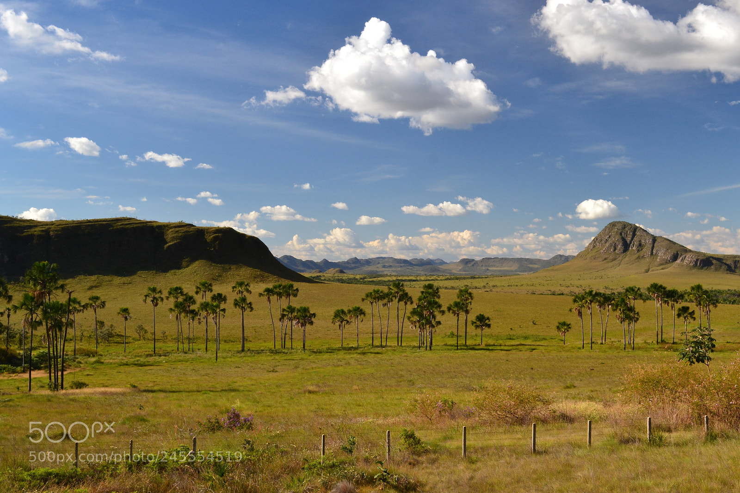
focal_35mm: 48
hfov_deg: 41.1
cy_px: 246
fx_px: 986
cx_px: 370
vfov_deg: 28.1
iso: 400
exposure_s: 1/80
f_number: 8
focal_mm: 32
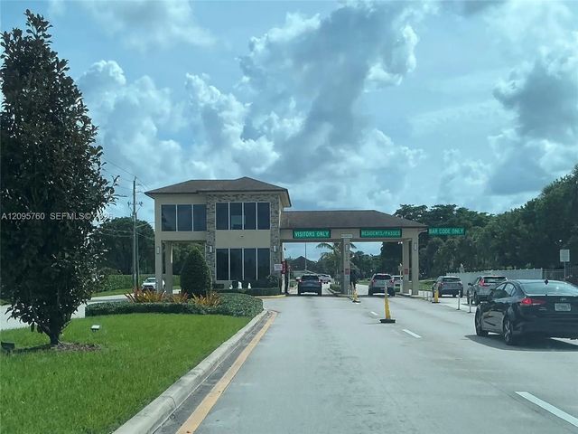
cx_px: 289
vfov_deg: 49.7
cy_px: 217
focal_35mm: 28
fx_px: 468
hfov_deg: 63.4
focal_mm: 3
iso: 25
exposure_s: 1/666
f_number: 1.8
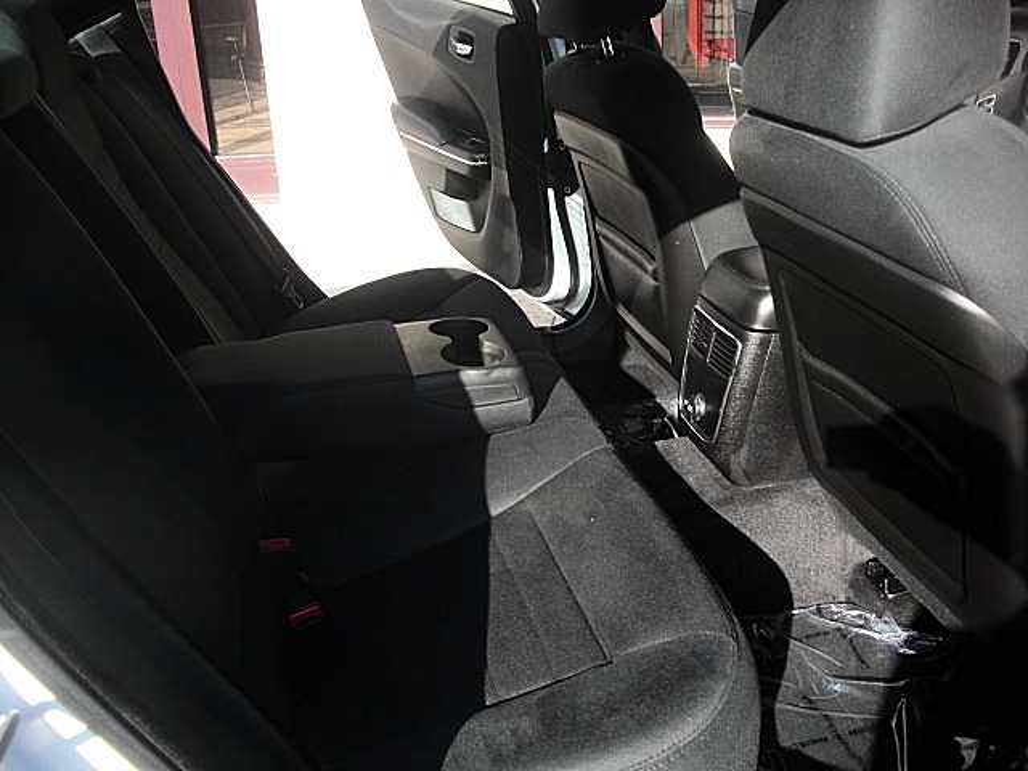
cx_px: 514
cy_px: 386
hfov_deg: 51.4
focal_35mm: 36
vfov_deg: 39.7
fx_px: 1069
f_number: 2.8
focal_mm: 6.3
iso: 50
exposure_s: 1/200
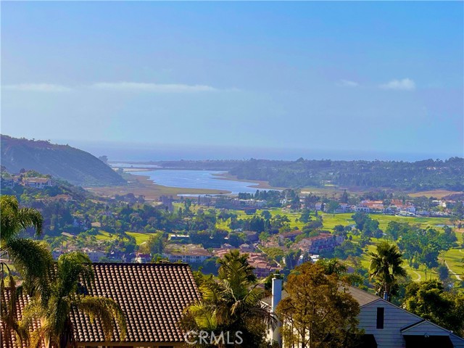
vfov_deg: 12.3
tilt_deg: -2.0
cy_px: 174
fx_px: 1609
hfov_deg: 16.4
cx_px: 232
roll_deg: -2.6
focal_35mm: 120
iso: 50
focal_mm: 15.66
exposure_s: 1/2817
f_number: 2.8
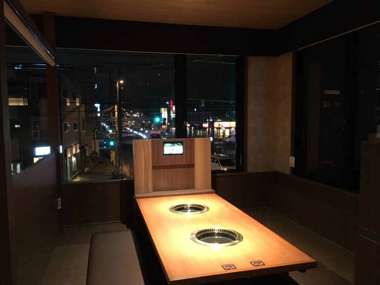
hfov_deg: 61.7
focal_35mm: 29
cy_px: 142
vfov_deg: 48.2
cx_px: 190
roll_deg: +0.0
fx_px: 318
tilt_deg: -3.8
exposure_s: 1/15
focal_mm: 4.15
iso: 200
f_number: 2.2
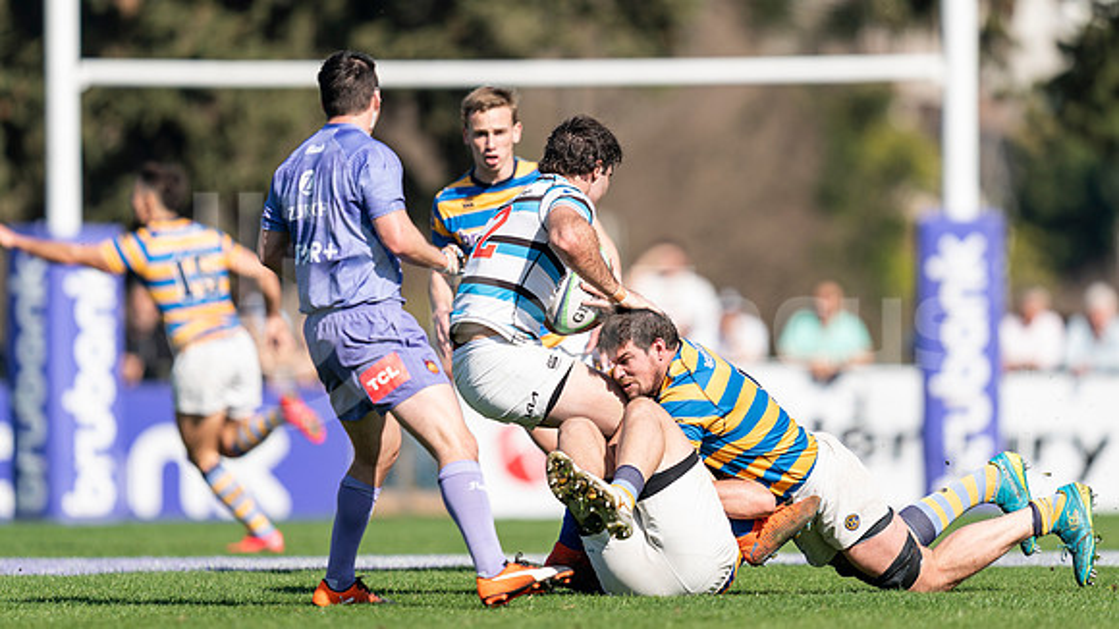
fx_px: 17335
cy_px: 260
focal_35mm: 584
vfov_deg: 2.1
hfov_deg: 3.7
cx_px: 601
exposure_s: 1/1250
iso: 100
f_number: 2.8
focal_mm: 400
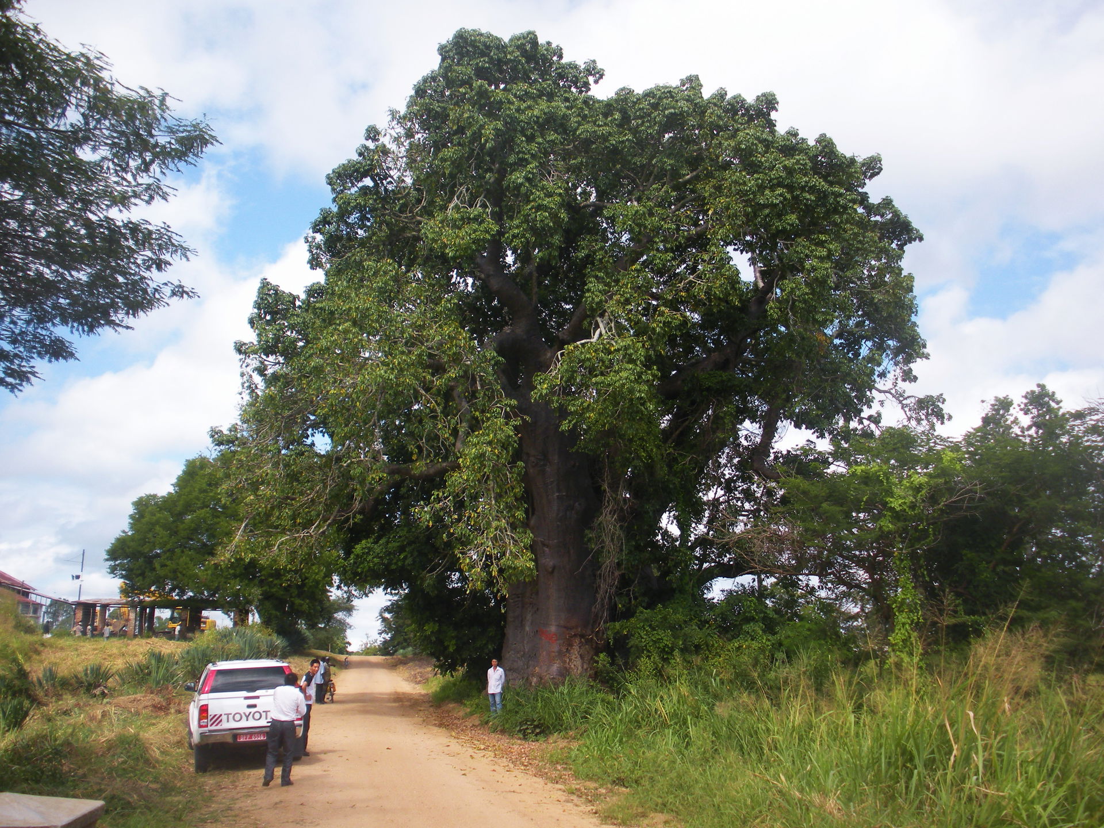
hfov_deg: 52.6
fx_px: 1116
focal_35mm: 35
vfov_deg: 40.7
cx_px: 552
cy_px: 414
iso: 64
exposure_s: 1/476
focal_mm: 6.3
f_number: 3.5
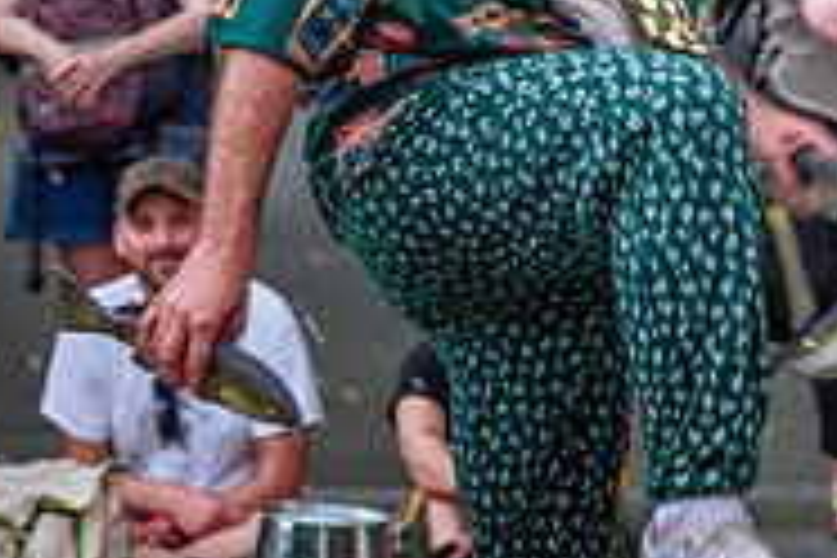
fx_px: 8439
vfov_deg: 3.8
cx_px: 716
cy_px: 58
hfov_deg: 5.7
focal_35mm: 363
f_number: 2.8
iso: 500
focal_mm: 68.7
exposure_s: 1/250
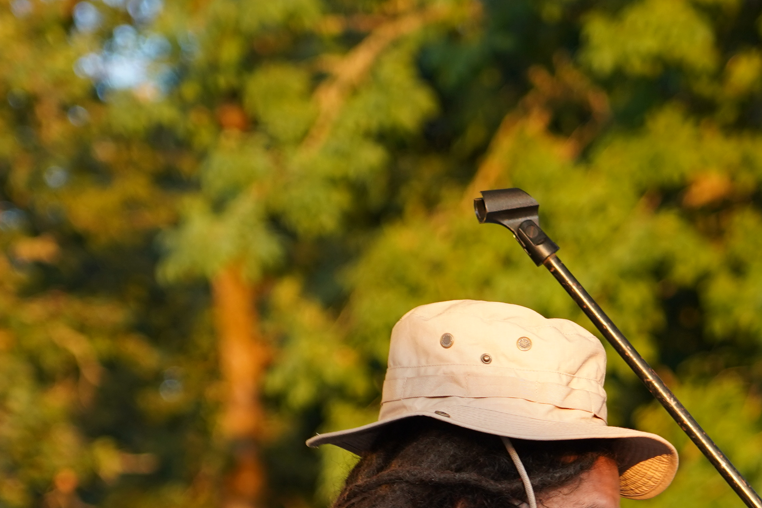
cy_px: 578
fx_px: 5905
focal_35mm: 279
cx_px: 467
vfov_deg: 4.9
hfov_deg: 7.4
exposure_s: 1/160
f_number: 4
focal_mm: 105
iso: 400
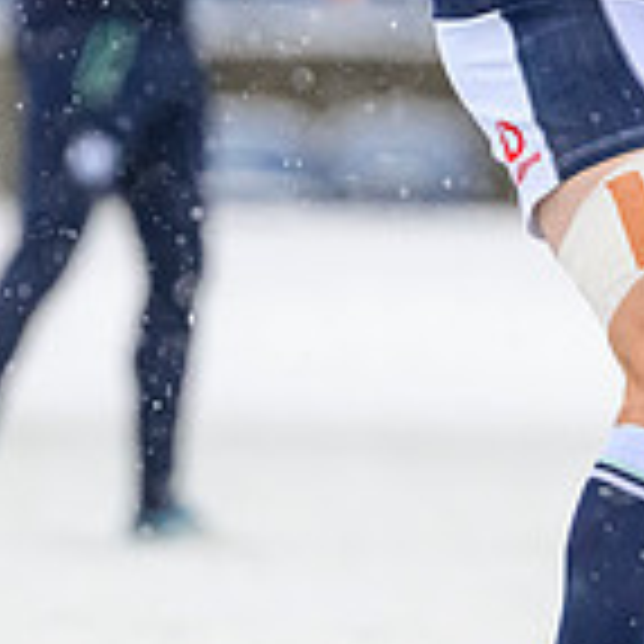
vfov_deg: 1.1
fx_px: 34519
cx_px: 949
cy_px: 10
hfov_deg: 1.1
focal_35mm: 1640
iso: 8000
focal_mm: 400
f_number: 3.5
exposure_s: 1/1250
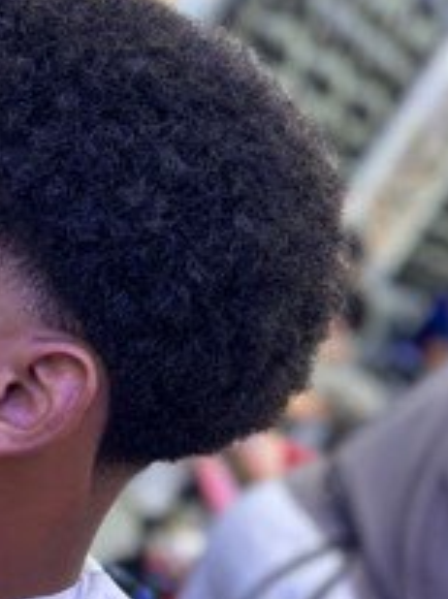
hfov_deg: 22.5
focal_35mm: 63
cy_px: 288
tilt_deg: -13.6
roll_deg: -30.3
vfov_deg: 30.8
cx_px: 22
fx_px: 1089
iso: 100
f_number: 1.78
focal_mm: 6.76
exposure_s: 1/120
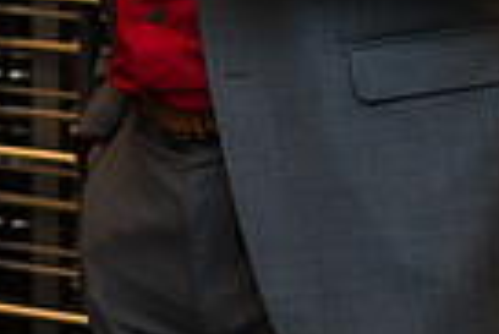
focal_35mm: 238
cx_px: -227
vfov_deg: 5.7
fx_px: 3302
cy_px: -261
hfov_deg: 8.5
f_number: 3.2
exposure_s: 1/160
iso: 400
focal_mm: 56
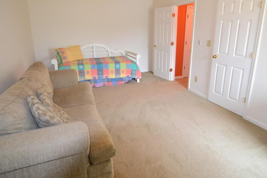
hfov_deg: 82.1
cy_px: 69
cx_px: 143
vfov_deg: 59.7
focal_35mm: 21
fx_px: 153
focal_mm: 11
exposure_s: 1/60
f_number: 2.8
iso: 450
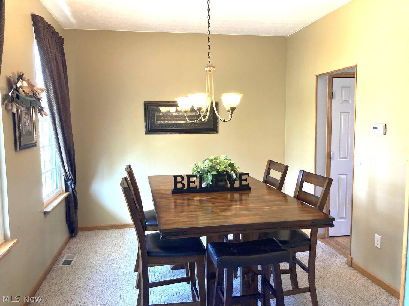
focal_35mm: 28
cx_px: 204
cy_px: 153
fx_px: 331
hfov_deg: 63.4
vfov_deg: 49.7
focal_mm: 3.99
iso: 125
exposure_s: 1/60
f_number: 1.8
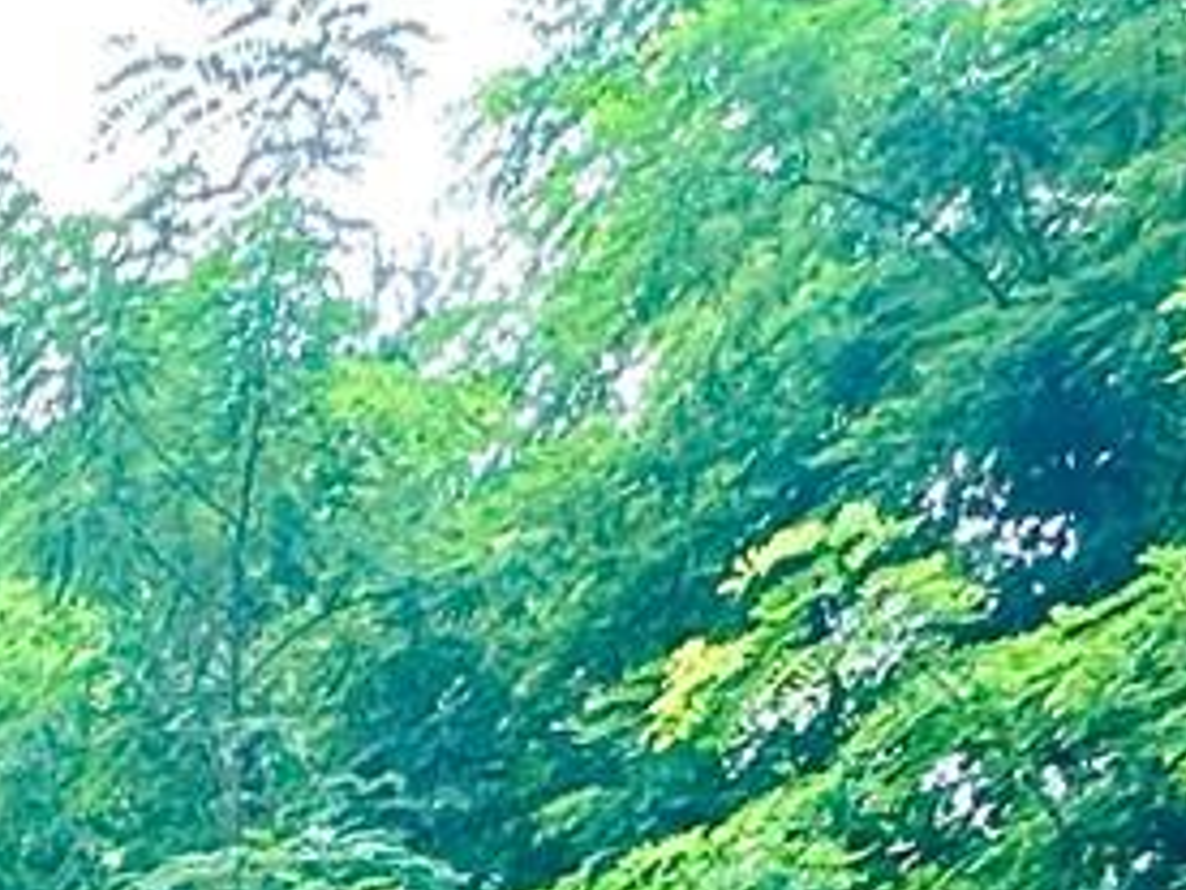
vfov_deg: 10.0
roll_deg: -0.8
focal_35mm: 104
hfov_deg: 15.7
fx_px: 3563
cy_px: 2777
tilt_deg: -11.9
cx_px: -1044
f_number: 2.2
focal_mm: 2.22
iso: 40
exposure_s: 1/290
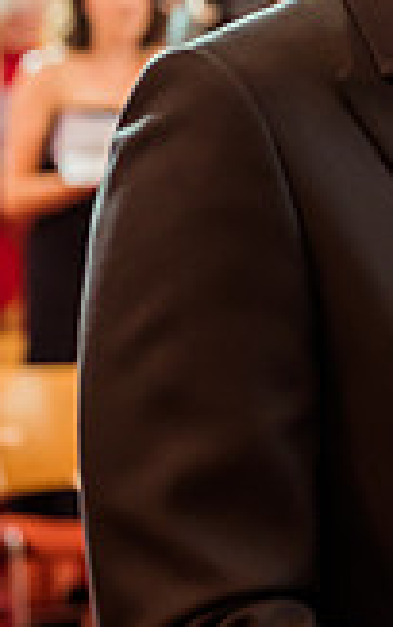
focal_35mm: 181
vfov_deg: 11.5
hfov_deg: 7.0
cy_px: 119
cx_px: 728
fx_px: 3099
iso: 1400
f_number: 2.8
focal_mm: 50
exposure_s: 1/125
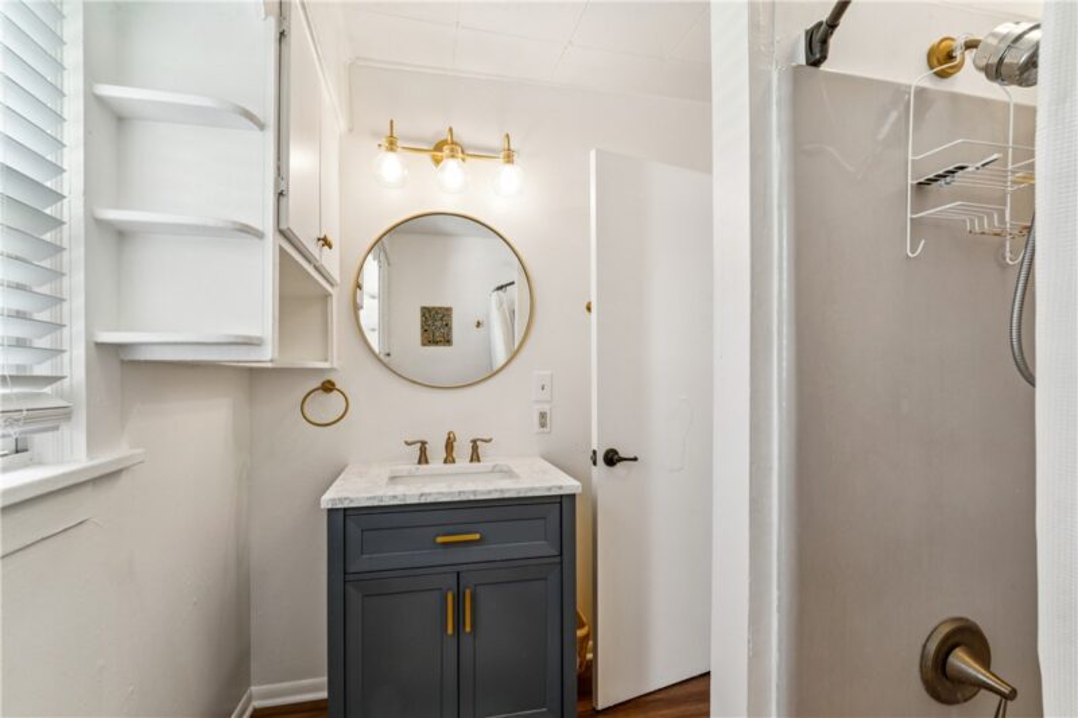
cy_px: 359
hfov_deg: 95.7
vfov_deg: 72.7
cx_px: 539
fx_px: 488
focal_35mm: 16
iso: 400
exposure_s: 1/4
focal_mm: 16.3
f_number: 13
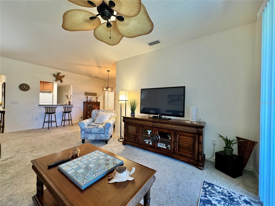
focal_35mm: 14
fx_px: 111
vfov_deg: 85.7
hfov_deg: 102.1
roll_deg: -1.1
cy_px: 103
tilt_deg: -0.3
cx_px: 138
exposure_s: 1/60
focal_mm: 2.22
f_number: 2.2
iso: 320
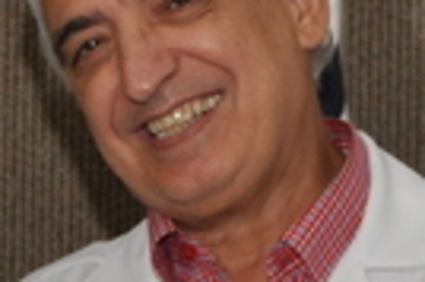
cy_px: 396
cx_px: -289
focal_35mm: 359
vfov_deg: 3.8
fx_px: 4233
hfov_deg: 5.7
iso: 400
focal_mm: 40
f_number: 6.3
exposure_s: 1/50
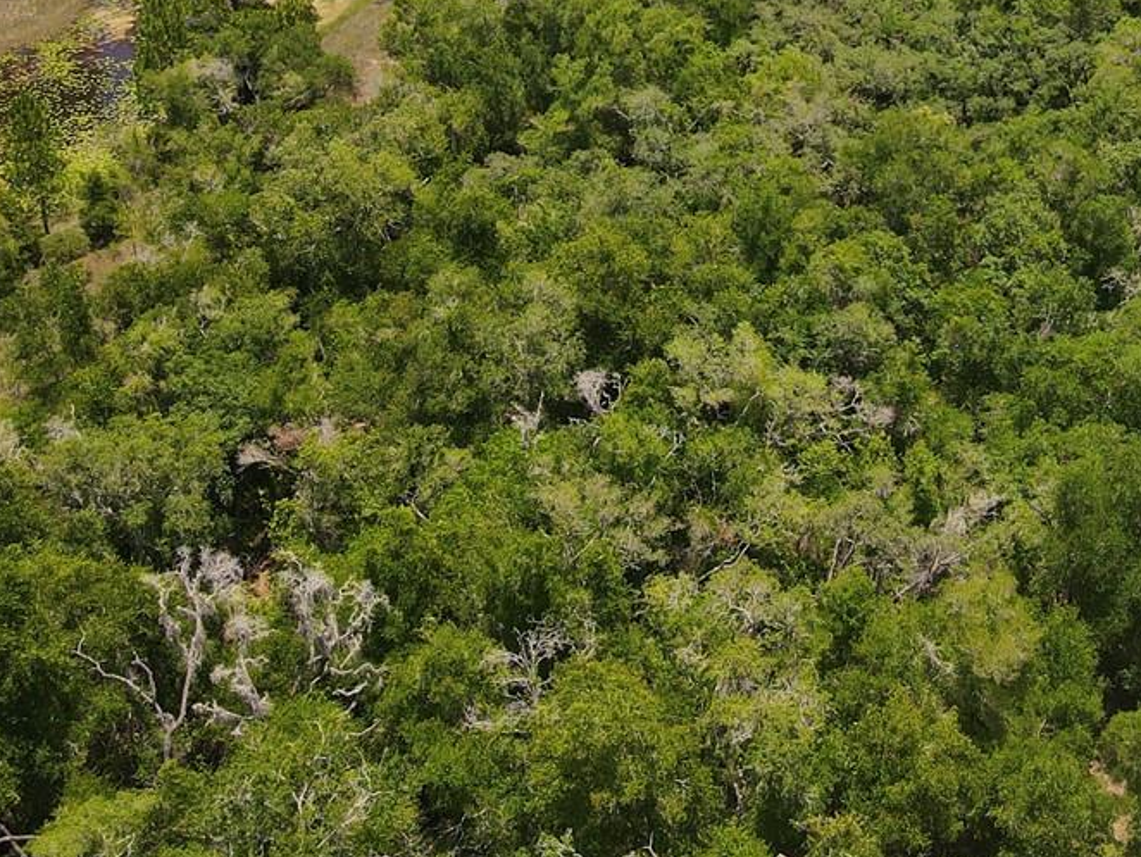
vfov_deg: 23.7
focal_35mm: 58
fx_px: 1912
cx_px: 958
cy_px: -83
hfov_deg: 32.1
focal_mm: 4.5
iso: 100
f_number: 2.8
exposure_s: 1/640
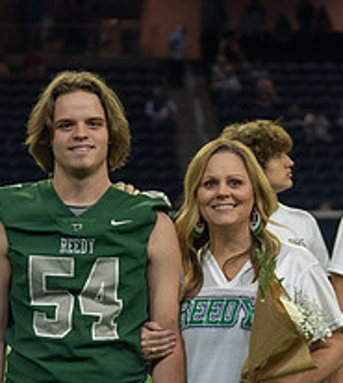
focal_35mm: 235
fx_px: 2795
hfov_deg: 7.0
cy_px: 399
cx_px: 96
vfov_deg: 7.8
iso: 1250
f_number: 2.8
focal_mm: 70
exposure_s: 1/320
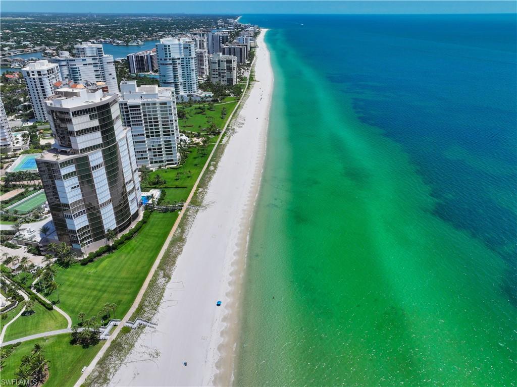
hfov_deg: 71.6
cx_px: 258
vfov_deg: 56.8
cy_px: 194
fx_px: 358
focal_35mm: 24
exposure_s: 1/500
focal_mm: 12.29
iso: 100
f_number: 6.3
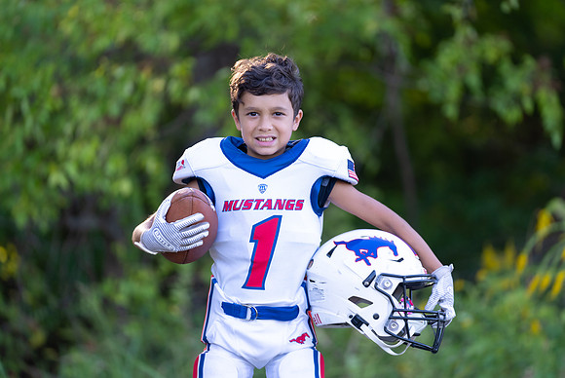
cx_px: 278
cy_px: 168
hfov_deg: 10.3
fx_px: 3124
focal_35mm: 199
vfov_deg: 6.9
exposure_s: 1/320
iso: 250
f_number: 2.8
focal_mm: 178
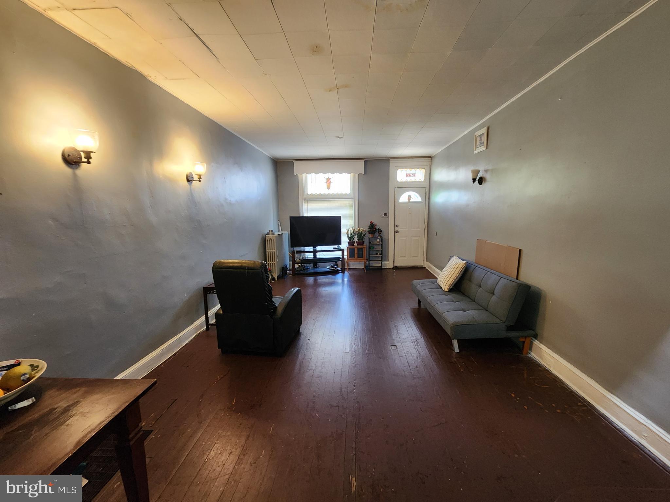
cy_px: 251
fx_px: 252
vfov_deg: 89.9
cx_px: 335
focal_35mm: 13
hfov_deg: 106.2
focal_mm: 2.2
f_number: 2.2
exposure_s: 1/40
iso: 320
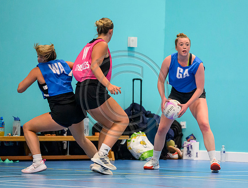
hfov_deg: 6.2
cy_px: 94
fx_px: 2287
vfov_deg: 4.7
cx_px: 185
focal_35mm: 318
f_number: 2.8
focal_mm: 200
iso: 8000
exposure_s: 1/1000
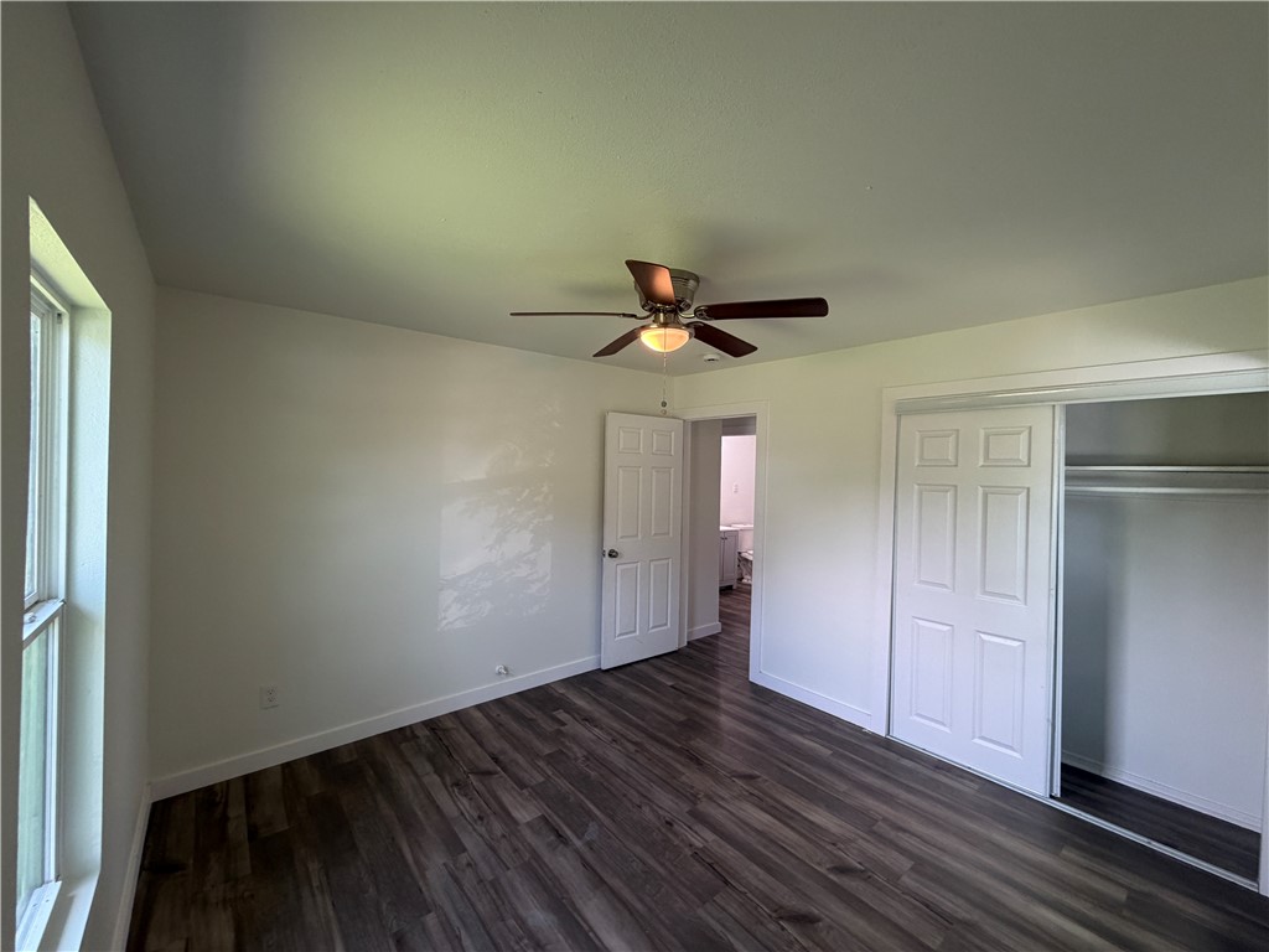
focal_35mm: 14
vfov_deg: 85.7
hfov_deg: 102.1
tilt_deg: -1.5
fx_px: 513
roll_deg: -1.3
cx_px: 634
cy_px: 476
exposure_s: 1/120
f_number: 2.2
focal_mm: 2.22
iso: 200
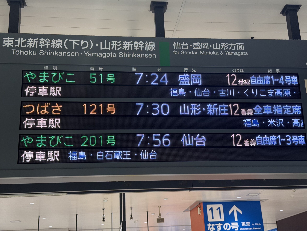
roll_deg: +3.3
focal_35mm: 48
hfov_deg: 39.7
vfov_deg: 30.3
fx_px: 426
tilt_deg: +21.7
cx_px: 154
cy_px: 116
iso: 125
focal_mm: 6.76
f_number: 1.78
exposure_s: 1/103
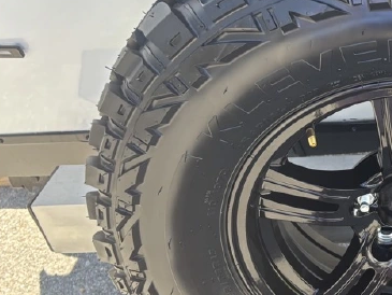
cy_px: 137
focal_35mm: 57
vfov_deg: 25.7
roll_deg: +0.7
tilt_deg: -34.6
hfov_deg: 30.7
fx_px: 646
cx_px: 413
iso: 50
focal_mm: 5.96
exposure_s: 1/316
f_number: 1.6
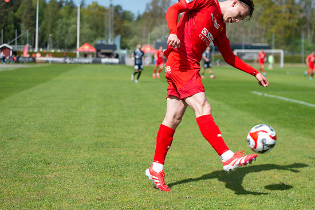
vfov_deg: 17.5
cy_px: 100
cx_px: 164
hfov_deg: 26.0
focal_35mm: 78
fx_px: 682
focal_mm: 70
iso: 100
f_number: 3.5
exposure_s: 1/1600
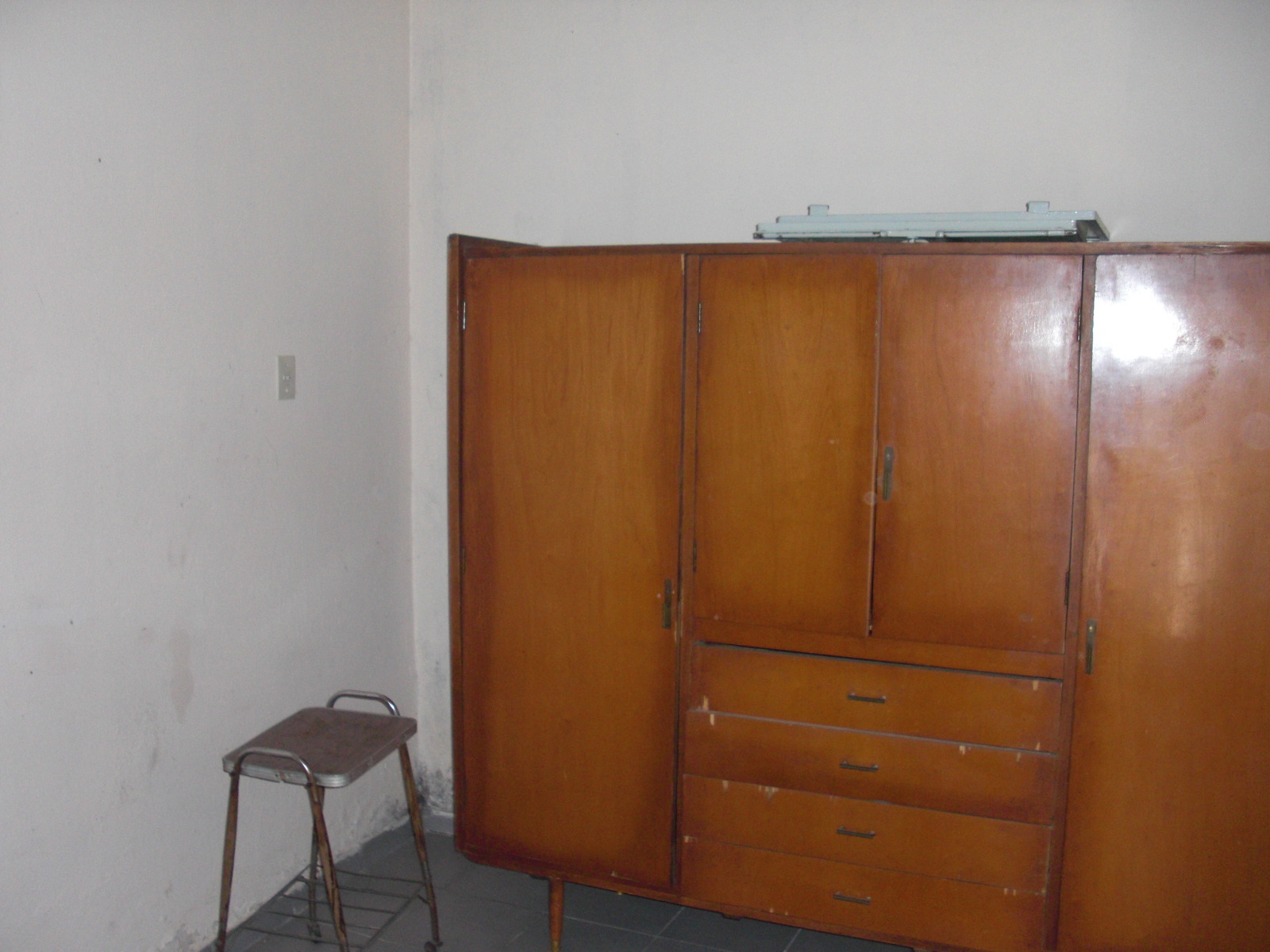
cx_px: 635
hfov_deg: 51.4
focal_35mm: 36
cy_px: 476
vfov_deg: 39.7
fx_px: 1321
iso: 200
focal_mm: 6.3
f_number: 2.8
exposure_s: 1/60
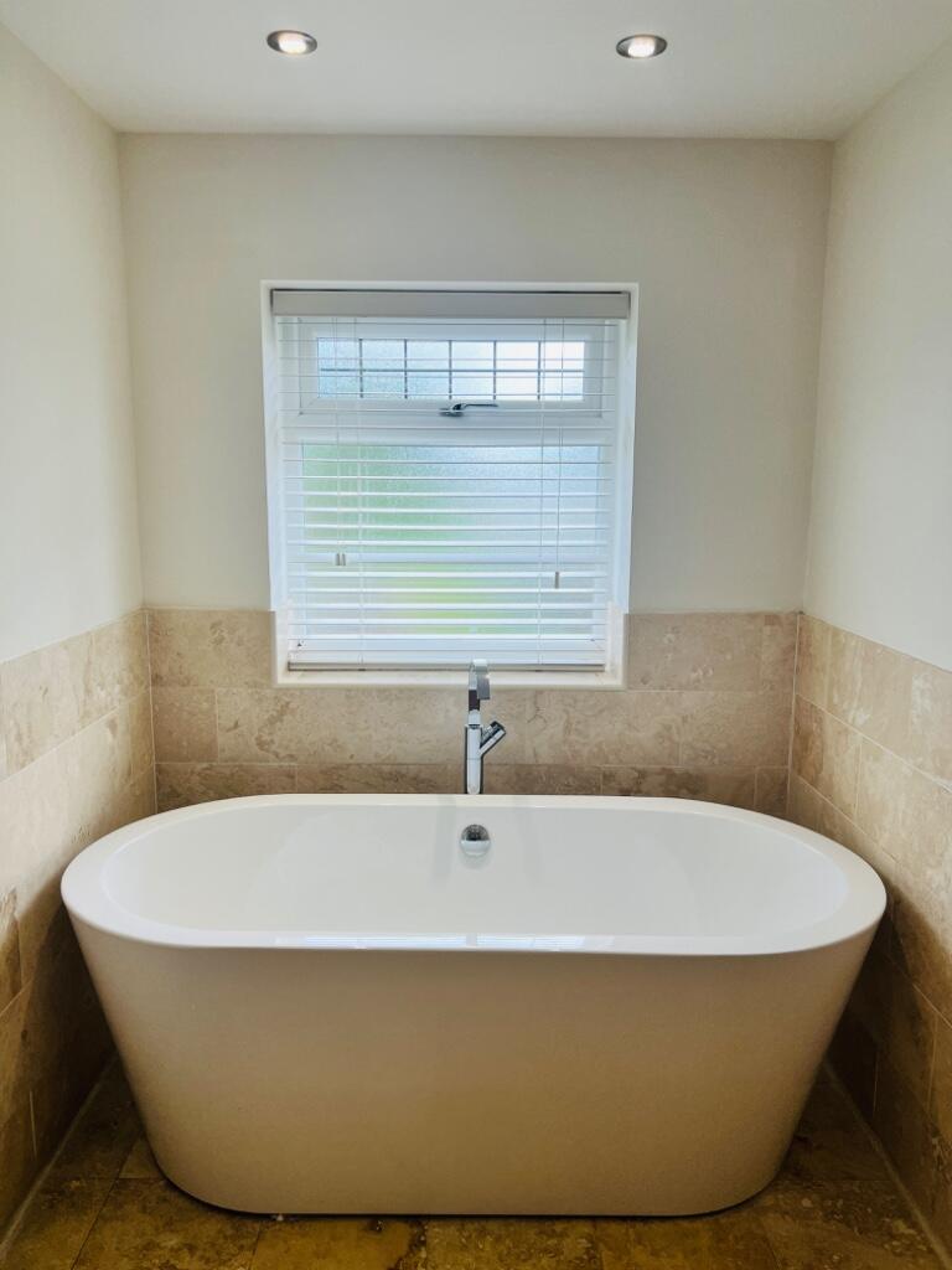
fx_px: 953
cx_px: 476
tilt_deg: -9.0
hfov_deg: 53.1
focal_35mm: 26
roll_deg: -1.1
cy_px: 635
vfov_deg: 67.3
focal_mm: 5.7
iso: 50
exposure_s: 1/302
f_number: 1.5
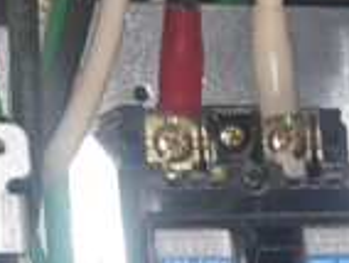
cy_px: 642
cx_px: 831
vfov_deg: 7.4
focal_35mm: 187
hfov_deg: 9.4
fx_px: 1889
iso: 64
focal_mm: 4.3
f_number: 2.4
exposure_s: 1/60
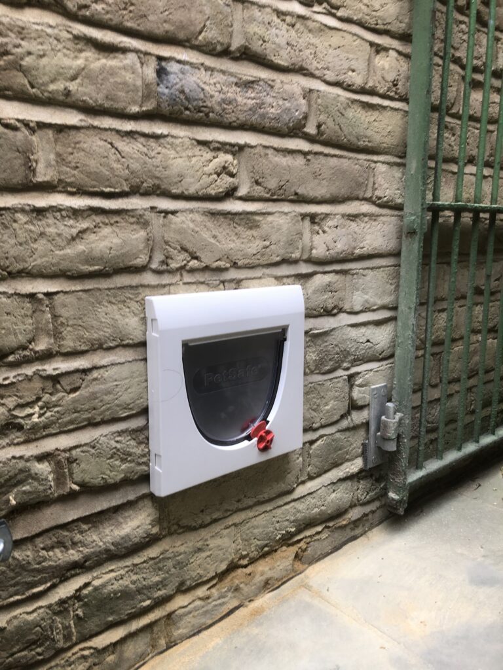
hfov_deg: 49.7
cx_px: 252
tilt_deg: -10.7
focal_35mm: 28
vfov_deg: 63.4
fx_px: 542
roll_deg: +0.0
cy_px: 335
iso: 50
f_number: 1.8
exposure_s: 1/17
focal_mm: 3.99
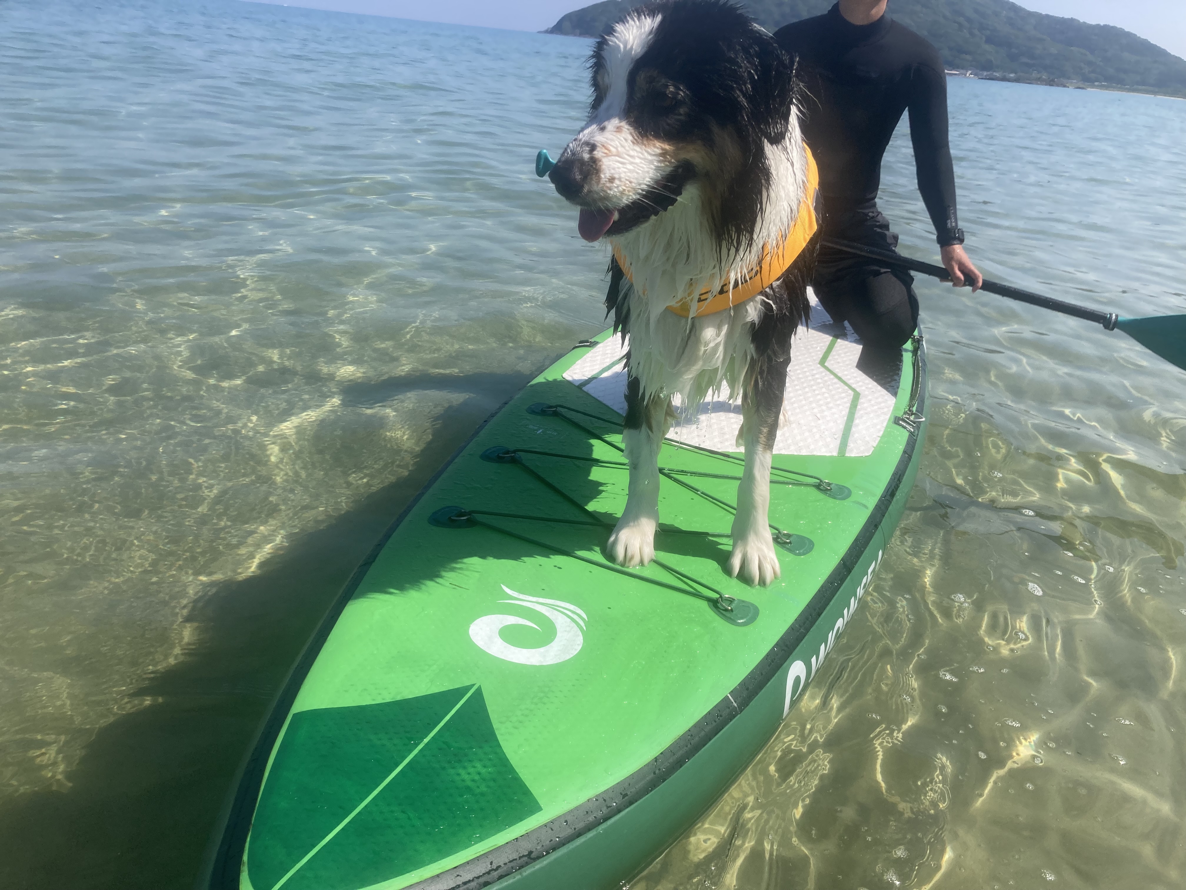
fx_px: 959
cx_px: 593
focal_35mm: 28
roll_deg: -4.7
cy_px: 445
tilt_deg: -23.5
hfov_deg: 63.4
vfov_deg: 49.7
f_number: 1.8
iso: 20
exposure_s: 1/2088
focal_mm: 3.99
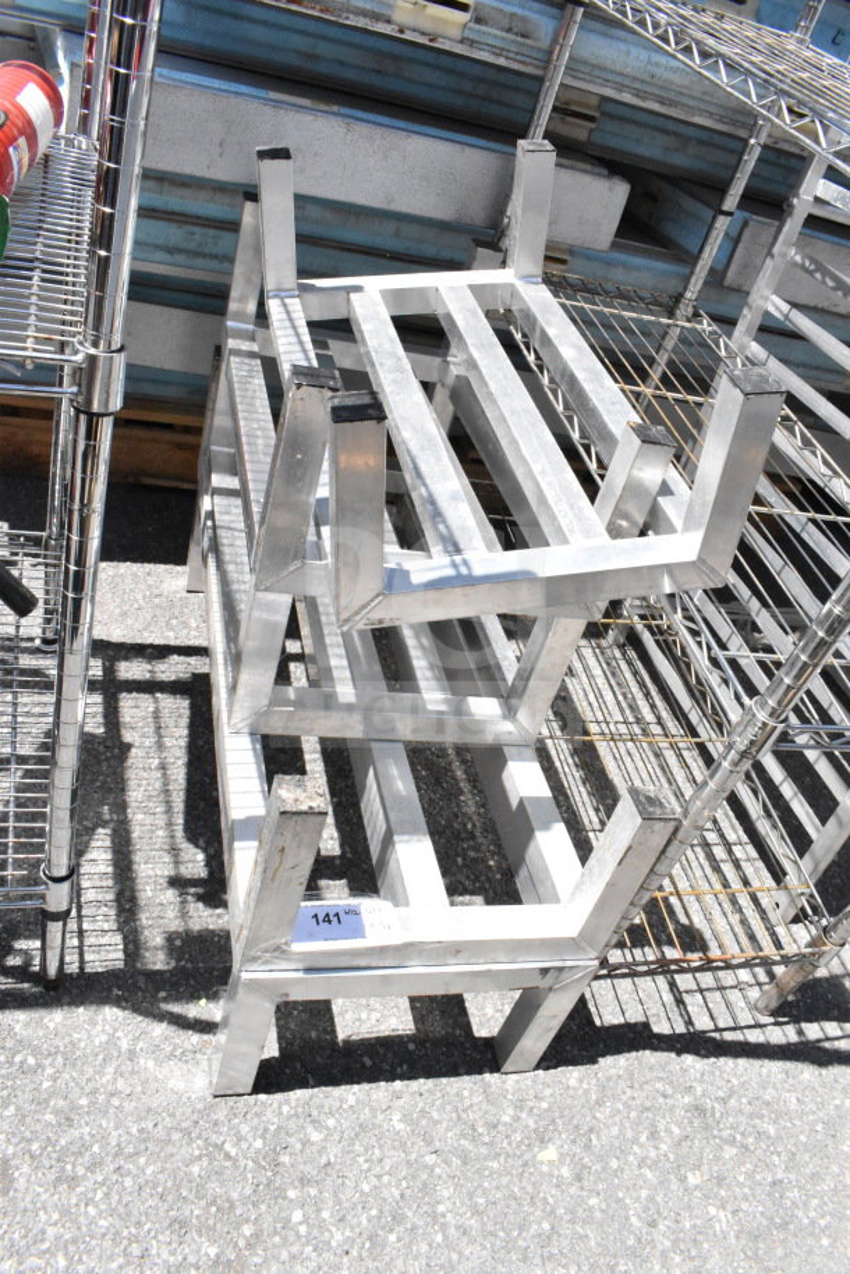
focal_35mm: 27
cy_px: 637
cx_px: 425
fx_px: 956
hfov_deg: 47.9
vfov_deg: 67.4
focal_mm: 18
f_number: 20
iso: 6400
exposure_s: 1/1600
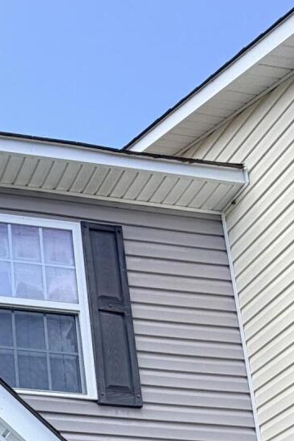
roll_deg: -0.1
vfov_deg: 28.3
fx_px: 661
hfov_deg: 20.9
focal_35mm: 54
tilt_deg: +14.1
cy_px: 612
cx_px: -161
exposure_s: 1/502
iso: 64
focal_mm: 2.22
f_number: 2.2
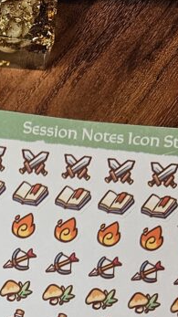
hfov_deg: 15.6
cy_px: 388
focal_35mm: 74
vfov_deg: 25.4
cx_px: -48
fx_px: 621
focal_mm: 5.4
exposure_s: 1/190
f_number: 1.8
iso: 250
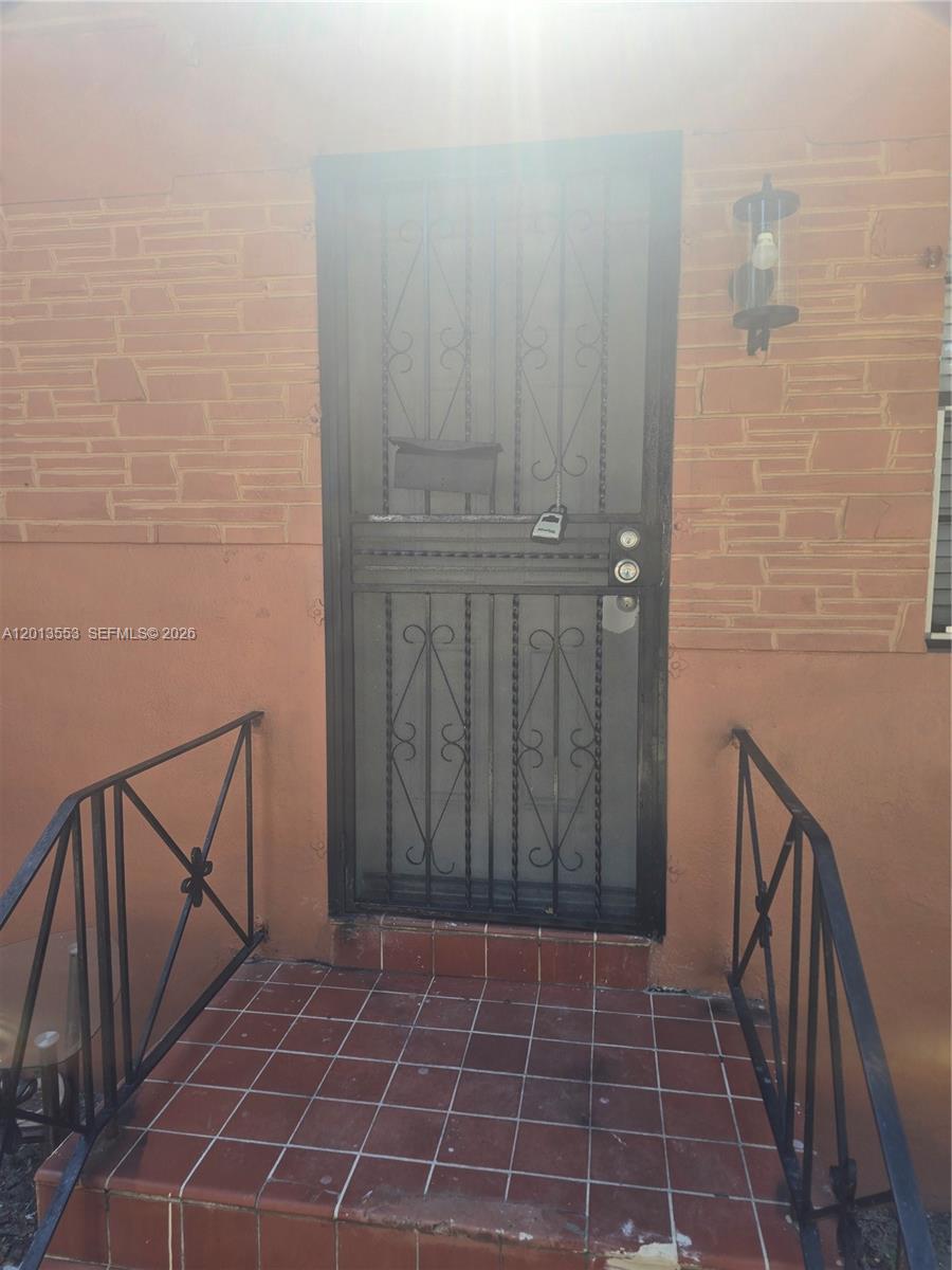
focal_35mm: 23
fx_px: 843
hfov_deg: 58.9
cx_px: 476
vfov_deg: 73.9
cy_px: 635
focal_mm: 6.3
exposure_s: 1/180
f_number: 1.7
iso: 16
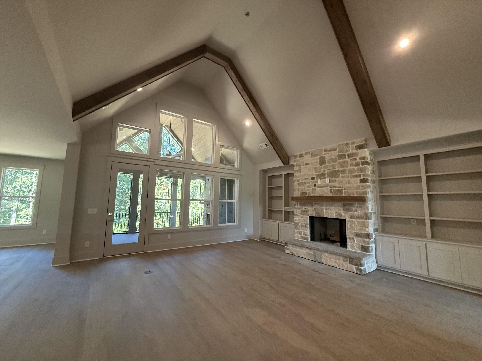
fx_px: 195
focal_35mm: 14
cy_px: 180
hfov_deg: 102.1
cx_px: 241
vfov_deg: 85.7
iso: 500
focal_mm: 2.22
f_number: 2.2
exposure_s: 1/120
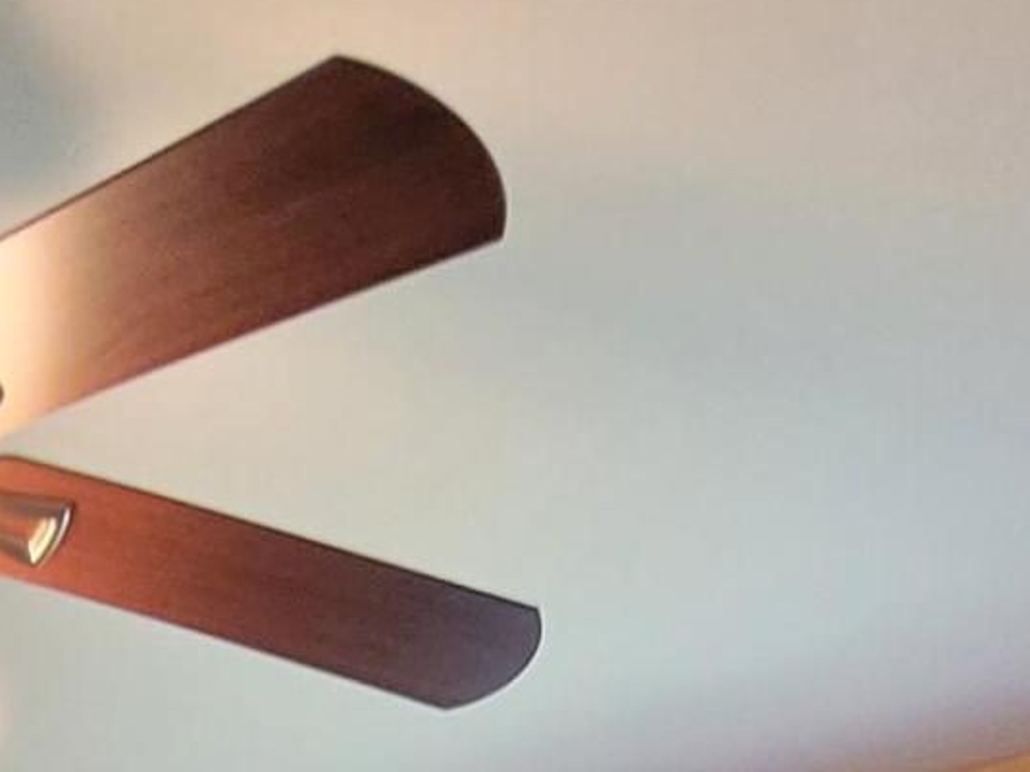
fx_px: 2082
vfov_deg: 13.8
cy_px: 1927
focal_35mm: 70
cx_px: 214
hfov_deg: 27.3
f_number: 2.2
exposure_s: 1/60
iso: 320
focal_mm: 1.74
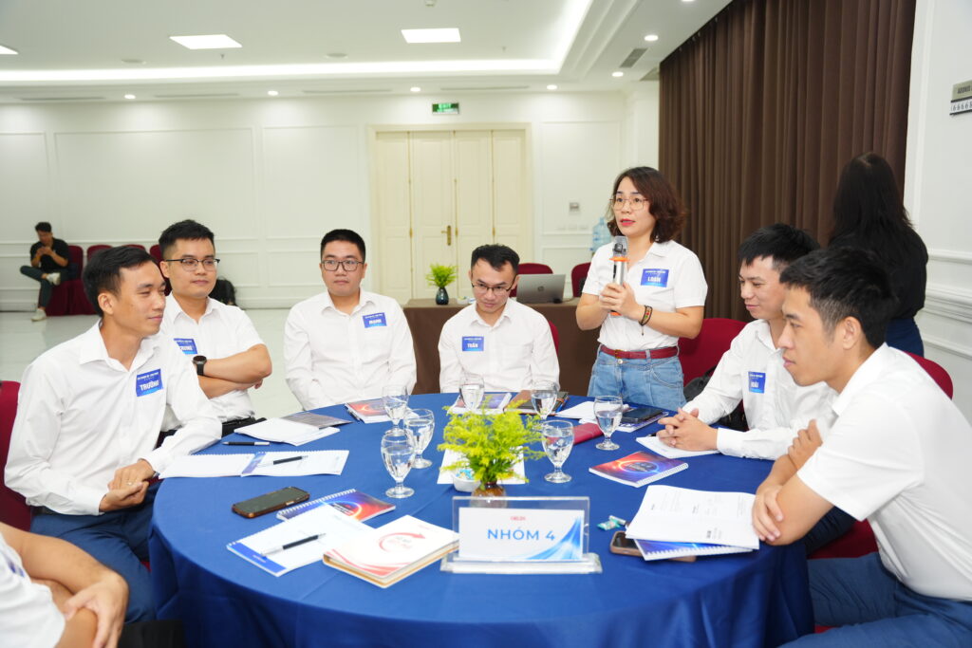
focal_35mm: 29
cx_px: 486
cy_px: 324
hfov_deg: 63.3
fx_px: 788
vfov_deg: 44.7
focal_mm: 29.2
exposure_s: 1/160
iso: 800
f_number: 2.8
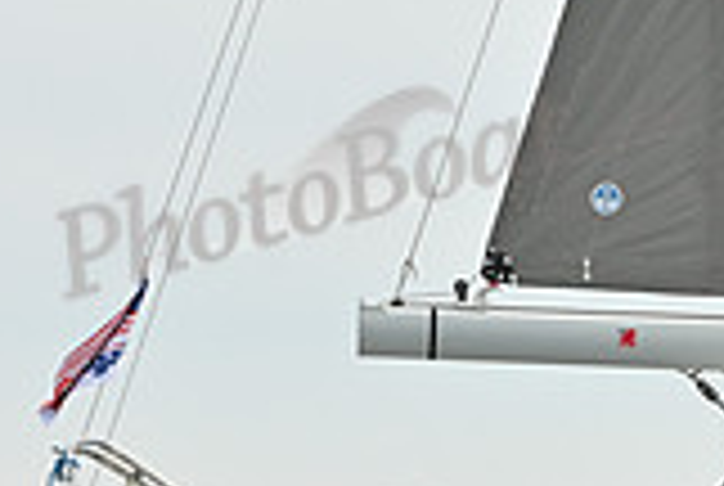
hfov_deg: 3.7
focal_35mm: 557
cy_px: 767
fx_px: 11222
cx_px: 926
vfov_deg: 2.5
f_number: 9
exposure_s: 1/800
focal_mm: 155
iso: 320
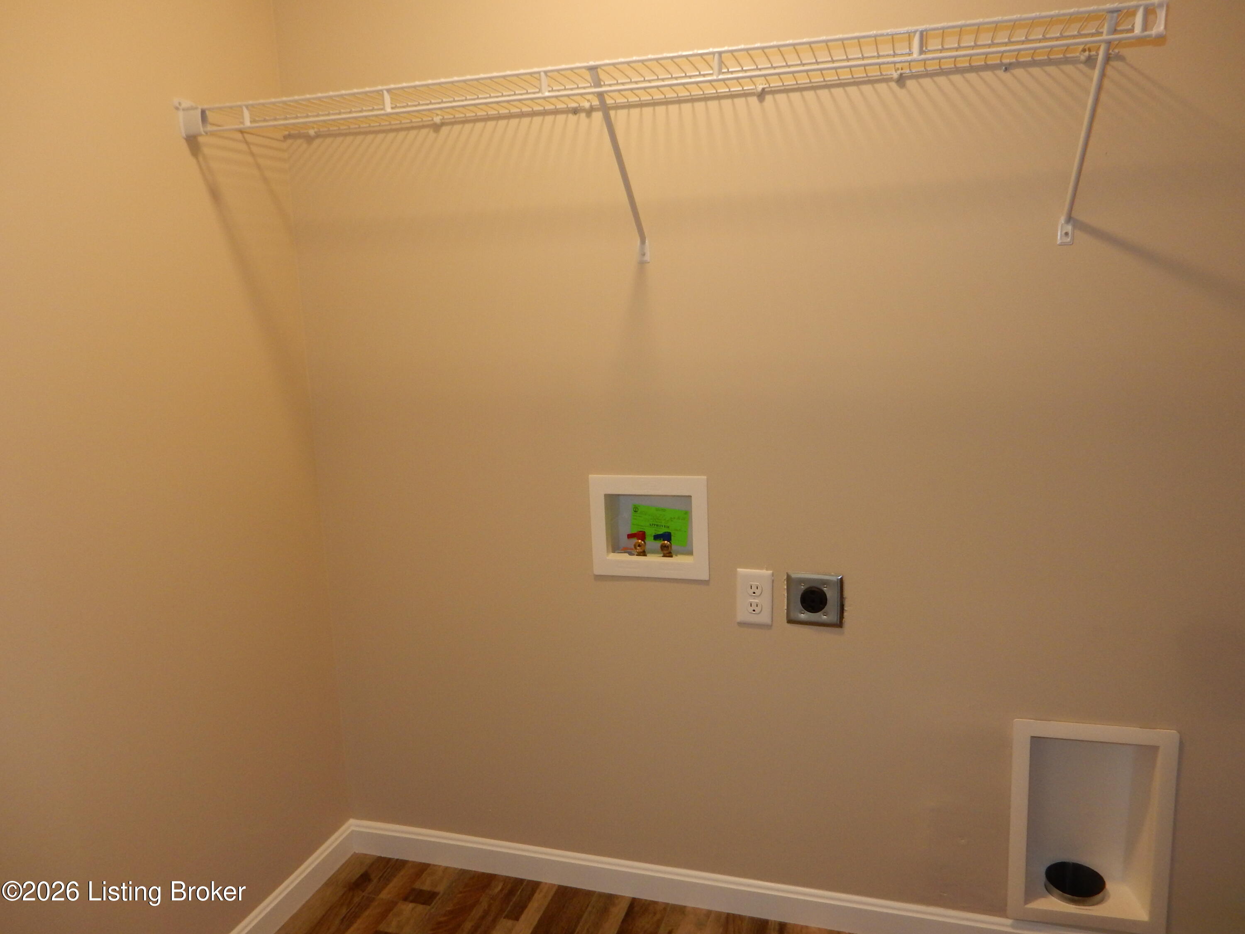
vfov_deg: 54.9
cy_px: 467
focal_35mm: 25
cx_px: 622
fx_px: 899
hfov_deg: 69.4
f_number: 3.7
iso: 200
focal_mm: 4.5
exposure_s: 1/30
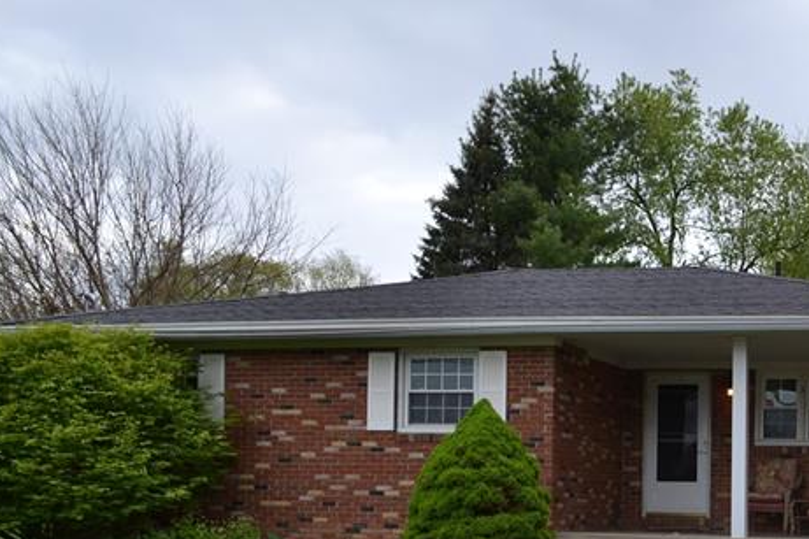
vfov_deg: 21.8
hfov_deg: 30.7
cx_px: 830
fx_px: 1348
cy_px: 539
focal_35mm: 60
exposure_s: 1/100
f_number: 5
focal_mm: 18
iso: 100
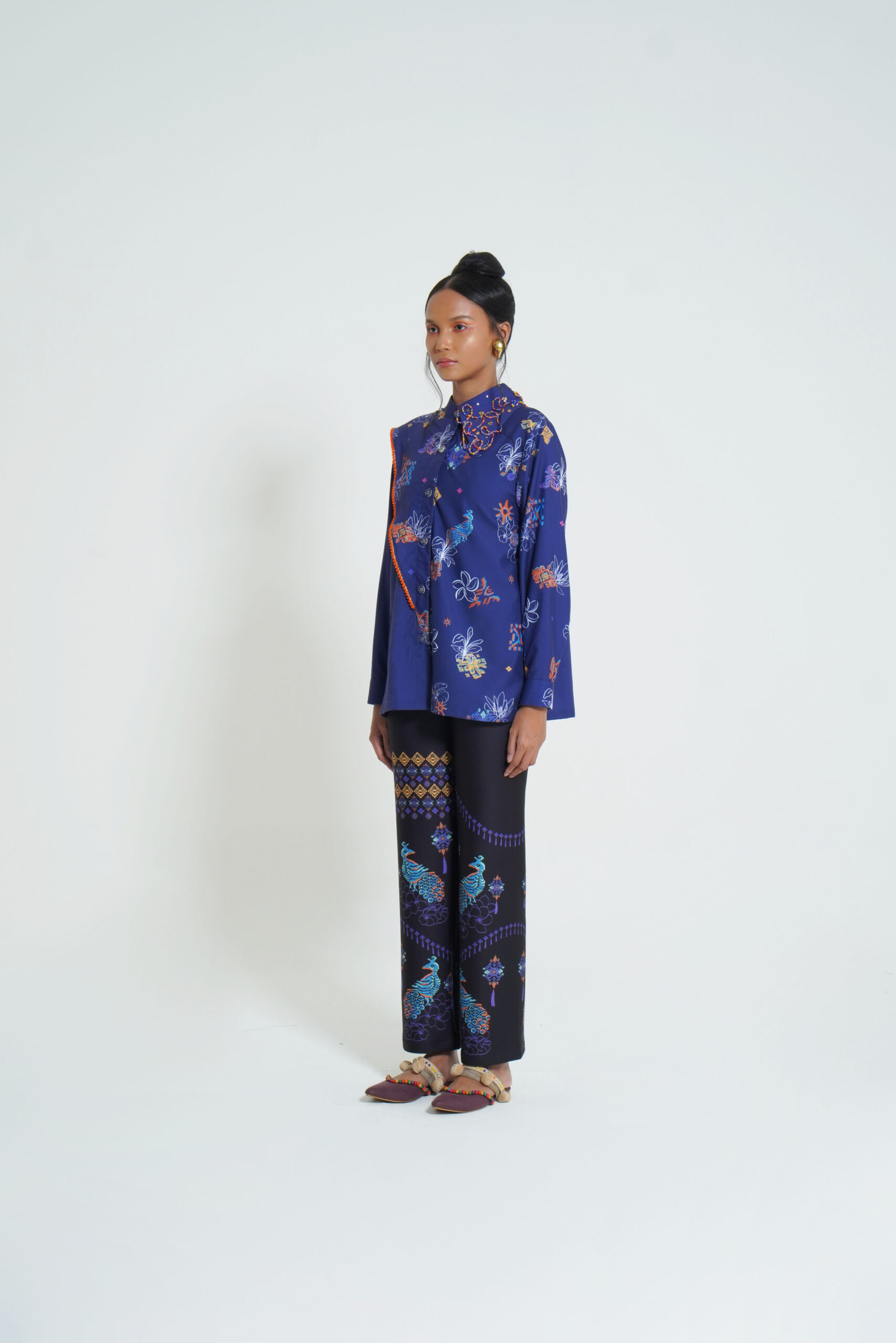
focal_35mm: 52
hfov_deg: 25.8
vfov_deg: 37.8
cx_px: 448
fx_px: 1960
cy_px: 672
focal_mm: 35
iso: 250
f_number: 8
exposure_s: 1/160
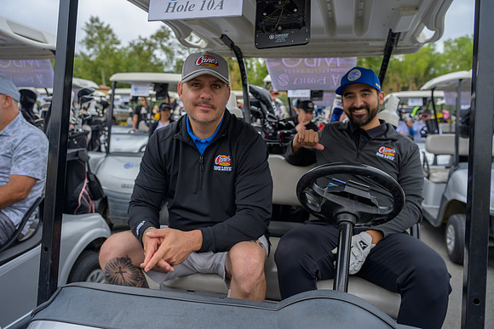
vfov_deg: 45.0
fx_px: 398
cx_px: 247
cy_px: 164
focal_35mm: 29
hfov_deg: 63.6
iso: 100
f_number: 4
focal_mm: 29
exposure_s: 1/200
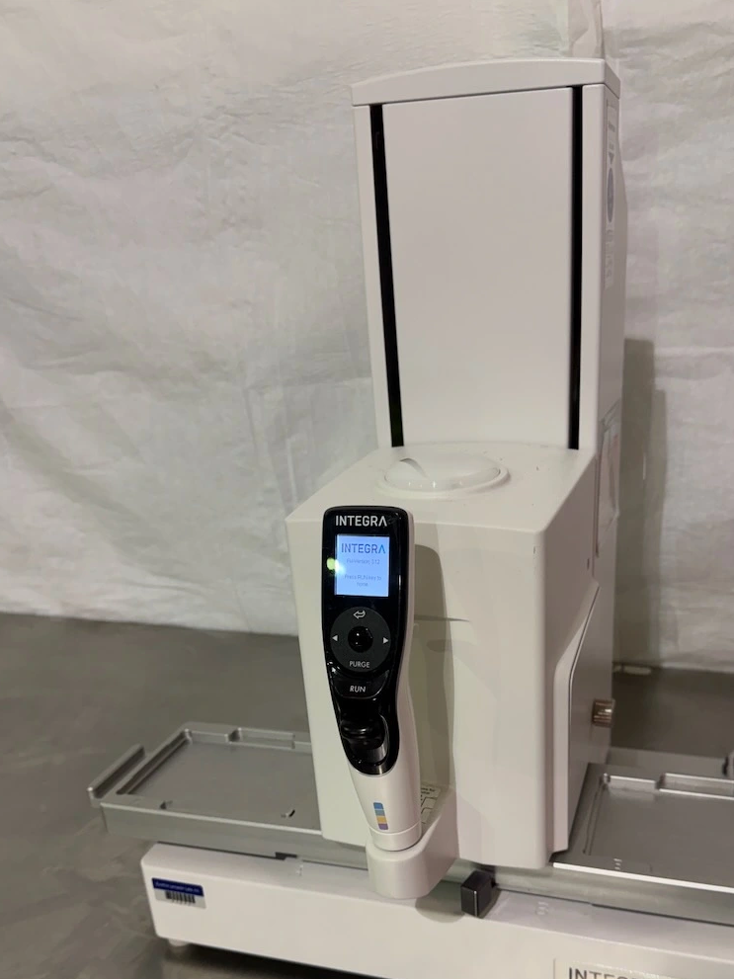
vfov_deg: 57.4
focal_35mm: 31
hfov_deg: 45.1
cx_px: 453
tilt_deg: -21.6
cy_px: 630
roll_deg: +1.6
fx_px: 877
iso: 160
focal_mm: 6.76
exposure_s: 1/60
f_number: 1.78
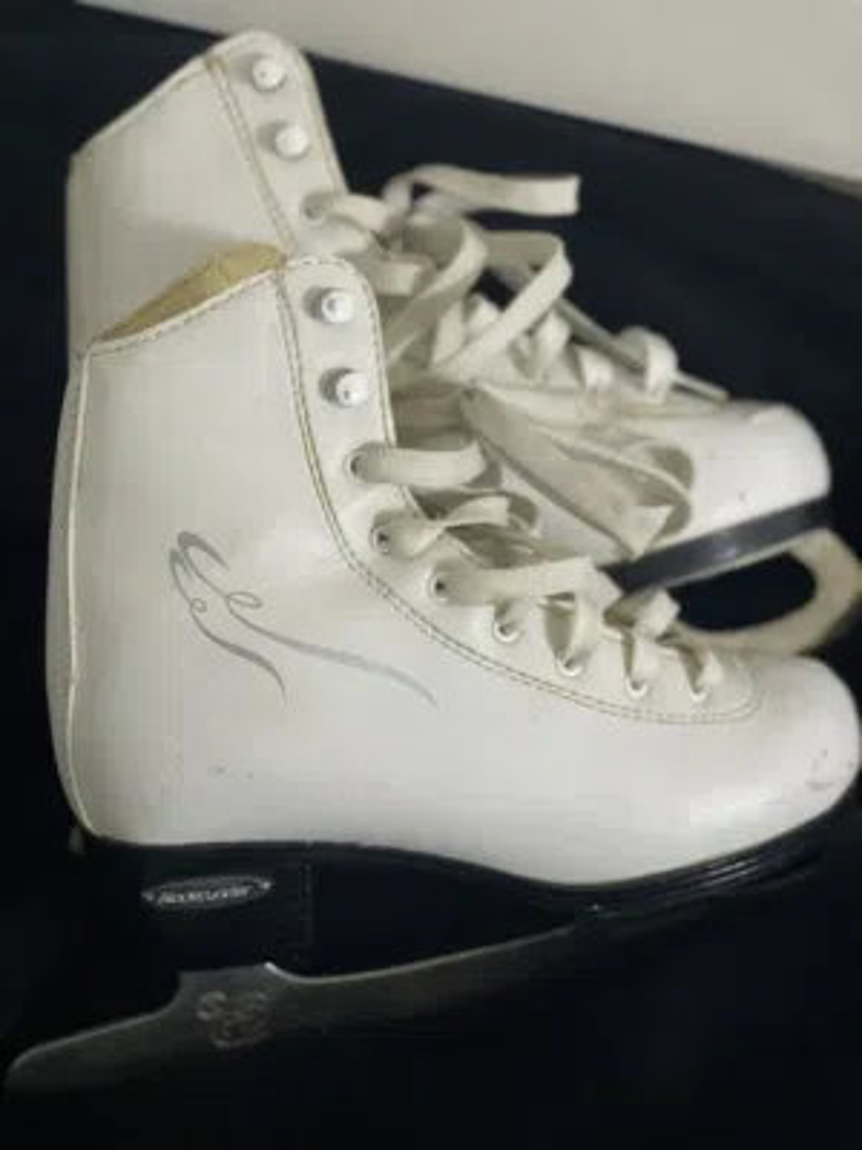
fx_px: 1727
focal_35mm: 52
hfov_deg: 28.0
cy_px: 575
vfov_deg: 36.8
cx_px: 431
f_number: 2
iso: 250
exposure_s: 1/33
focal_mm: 6
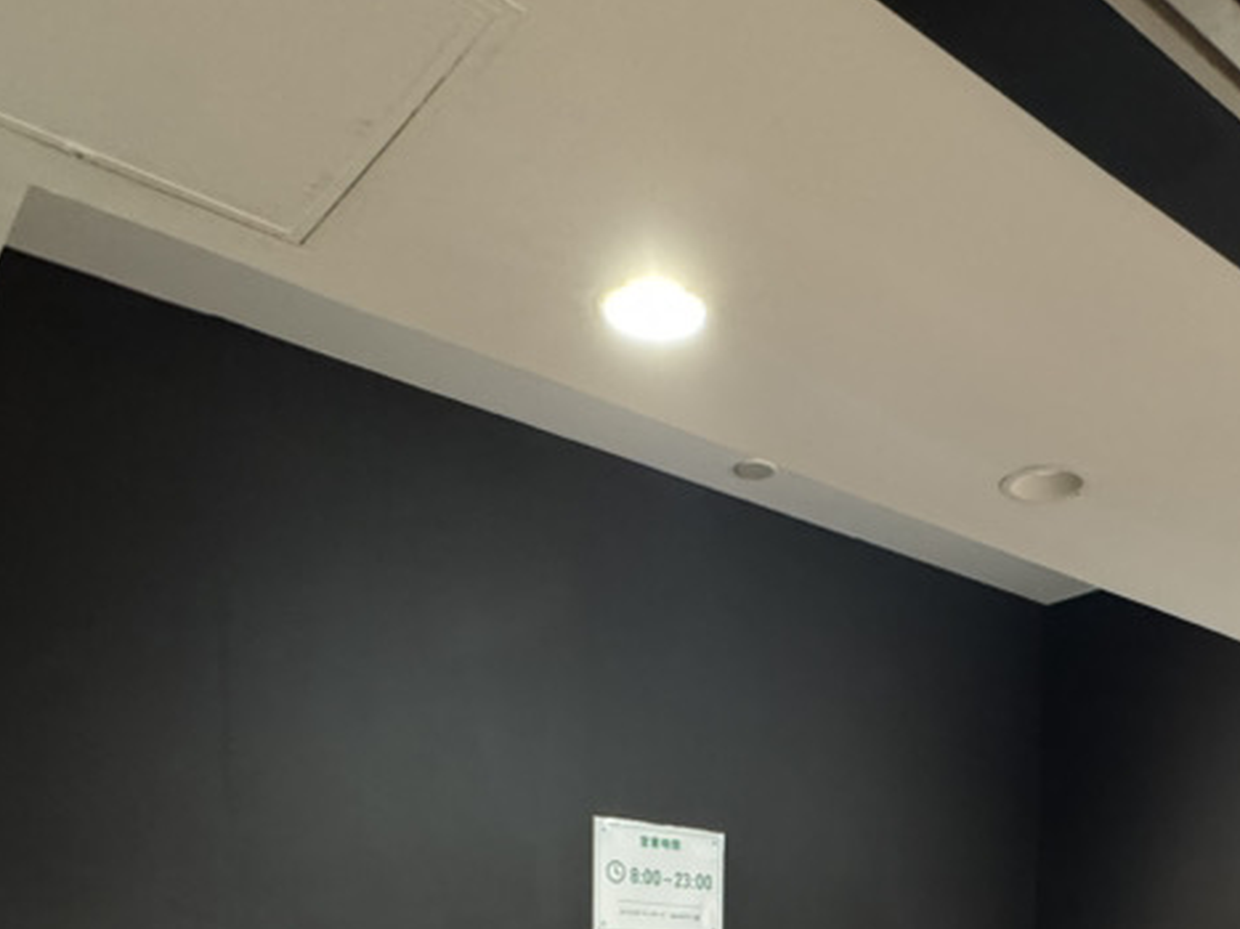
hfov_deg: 51.0
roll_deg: +0.3
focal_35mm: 36
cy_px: 1120
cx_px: 749
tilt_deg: -4.5
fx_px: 1289
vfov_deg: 32.6
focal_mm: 2.22
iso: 800
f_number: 2.2
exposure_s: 1/60
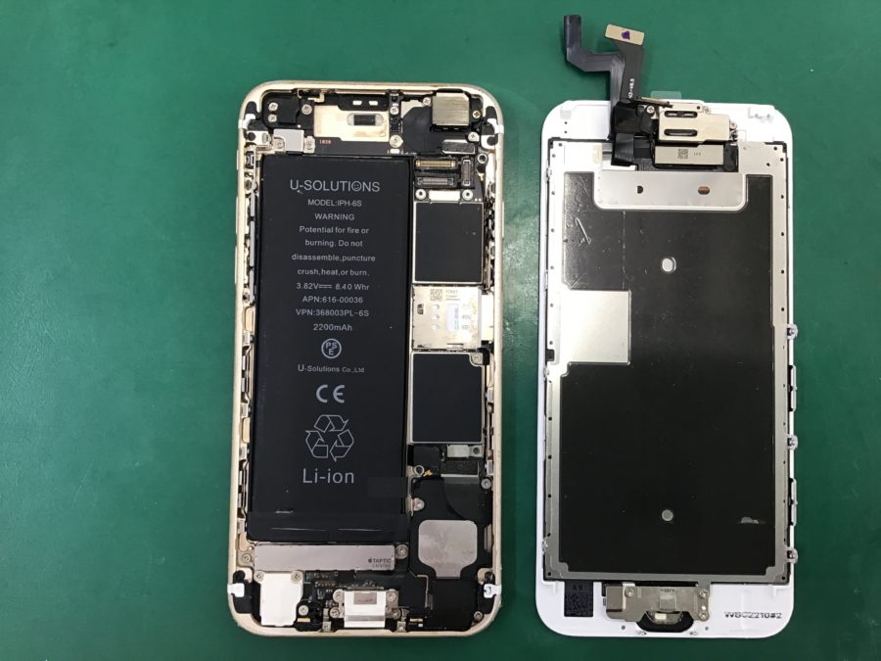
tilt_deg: -86.7
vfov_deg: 45.4
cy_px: 330
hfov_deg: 58.4
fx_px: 789
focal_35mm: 31
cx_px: 440
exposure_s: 1/30
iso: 64
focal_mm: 3.3
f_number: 2.4
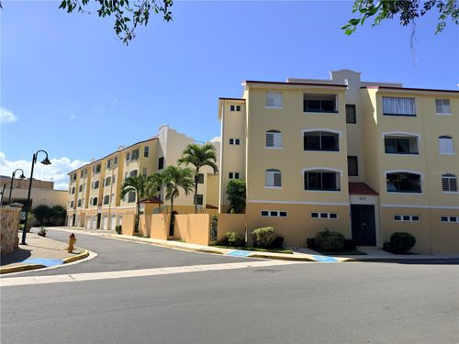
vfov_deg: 56.8
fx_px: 318
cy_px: 172
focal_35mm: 24
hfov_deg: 71.6
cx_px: 230
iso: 64
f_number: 1.78
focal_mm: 6.76
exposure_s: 1/4739
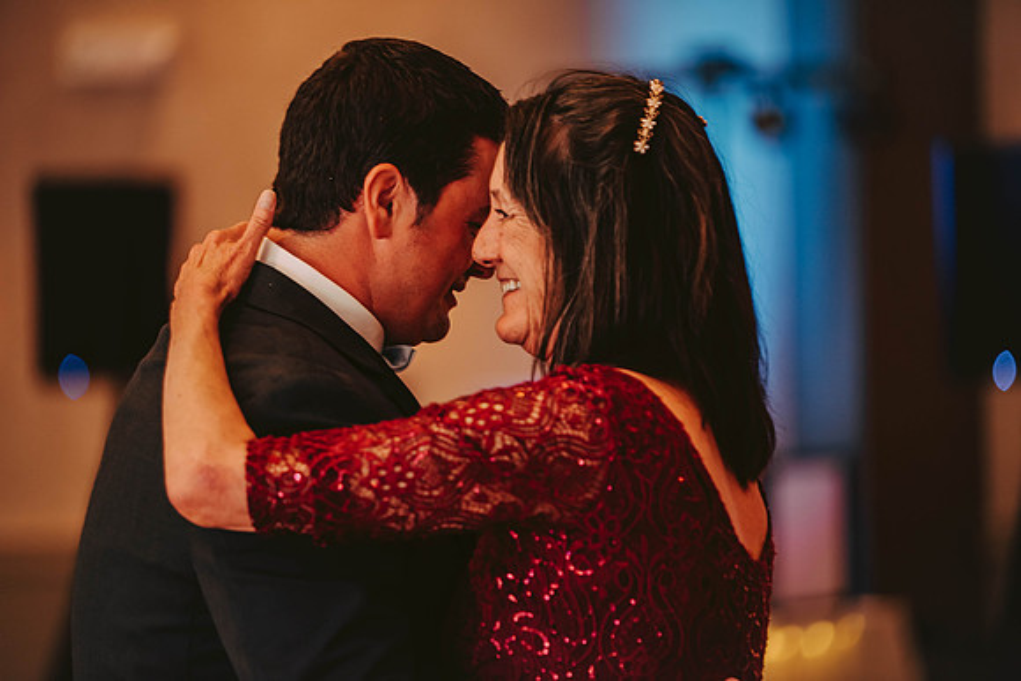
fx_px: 5248
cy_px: 340
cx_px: 510
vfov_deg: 7.4
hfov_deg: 11.1
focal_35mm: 185
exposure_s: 1/60
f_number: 2.8
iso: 800
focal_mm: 185
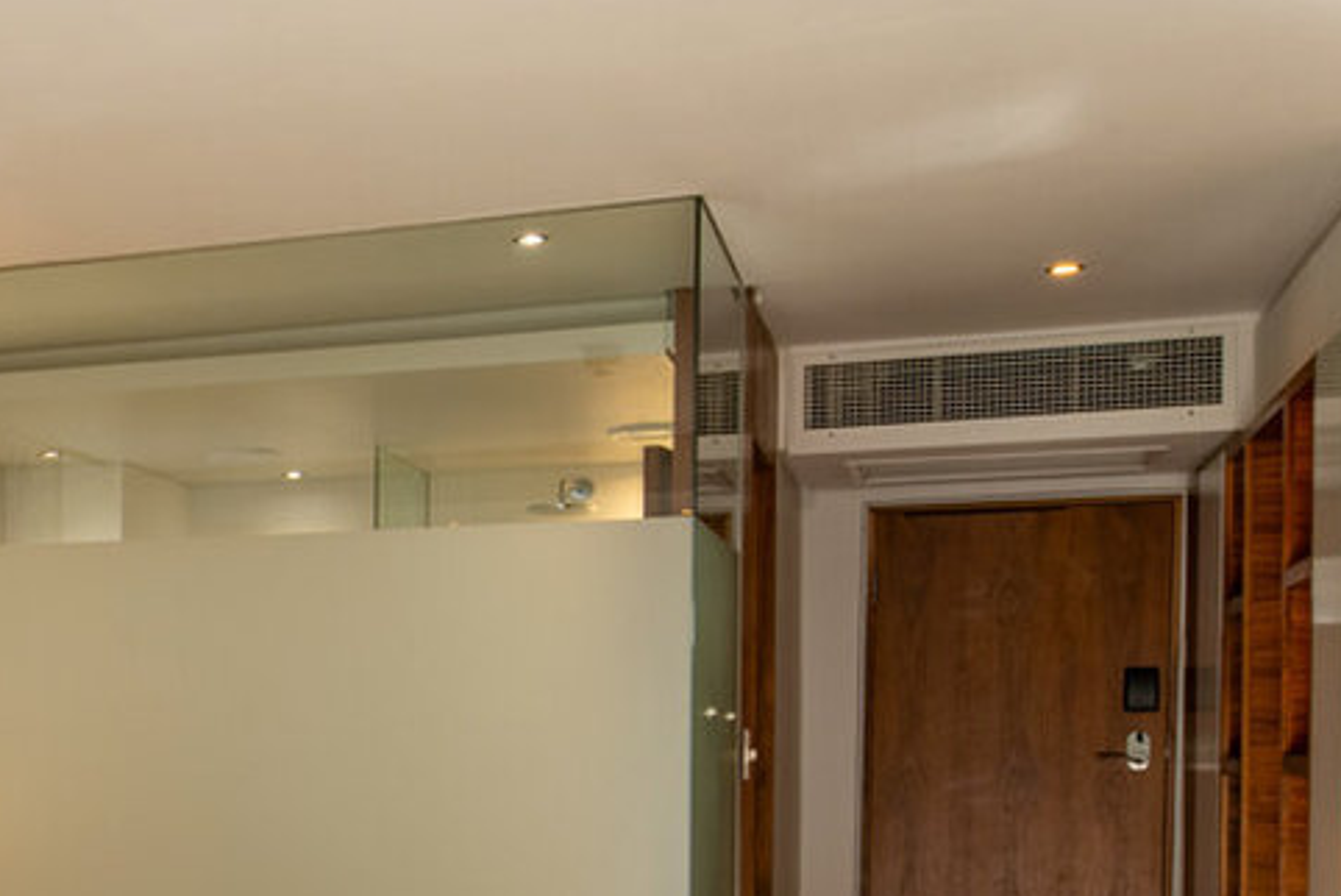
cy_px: 854
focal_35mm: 60
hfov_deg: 27.3
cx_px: -453
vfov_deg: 22.0
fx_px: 2236
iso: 200
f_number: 16
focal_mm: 16
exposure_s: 1/80
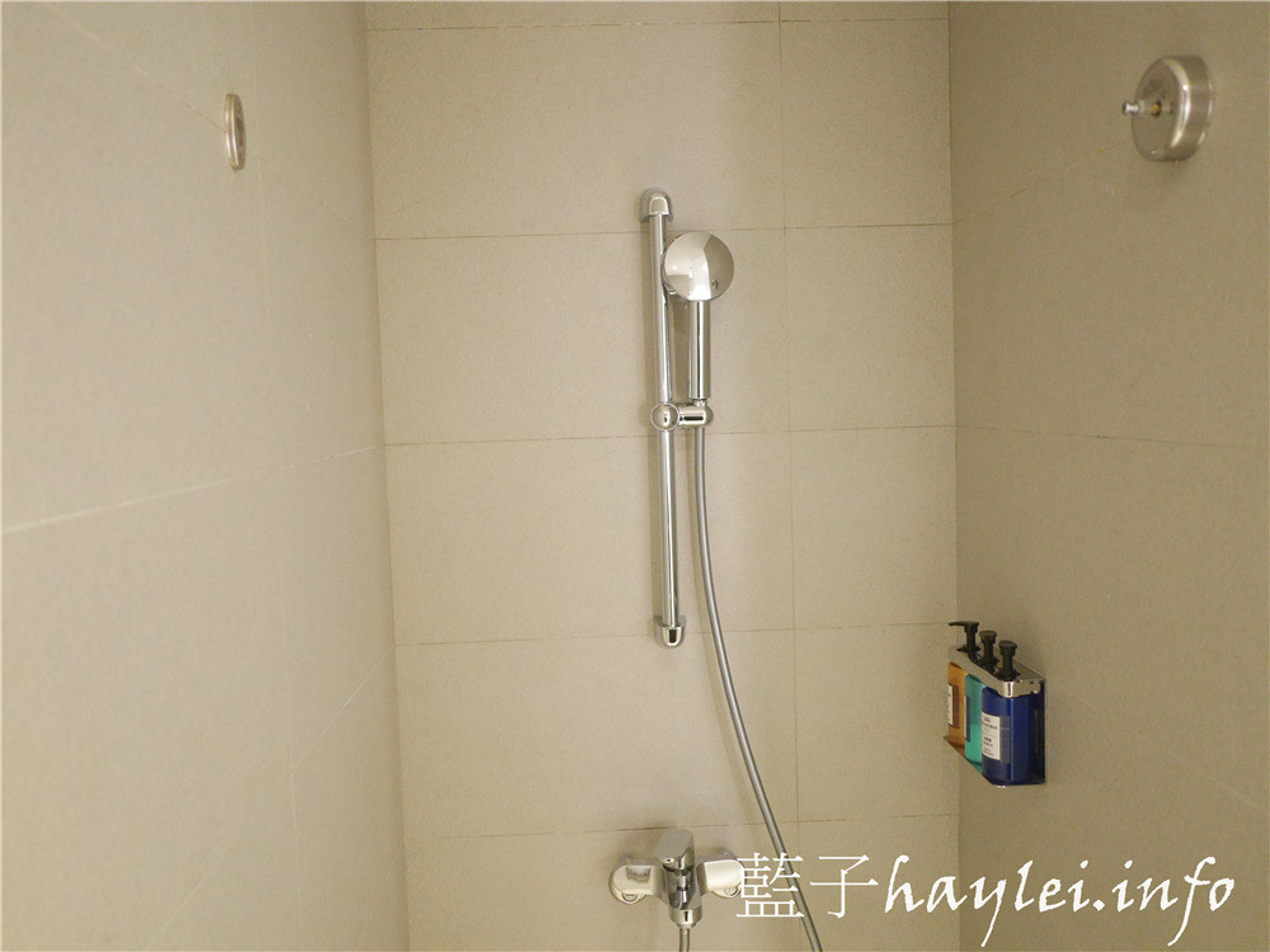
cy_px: 476
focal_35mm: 30
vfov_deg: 46.8
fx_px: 1101
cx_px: 635
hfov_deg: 60.0
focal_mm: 15
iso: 3200
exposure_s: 1/125
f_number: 1.7
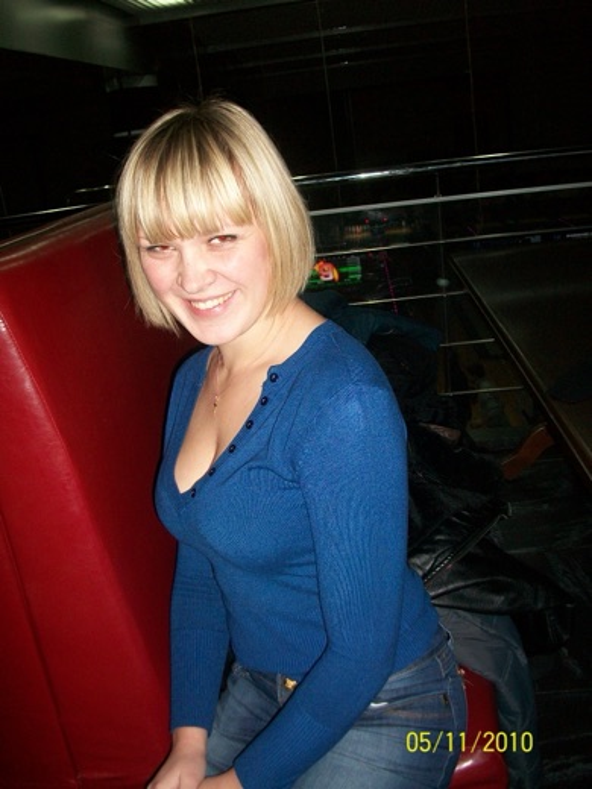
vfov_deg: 54.0
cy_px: 394
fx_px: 775
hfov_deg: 41.8
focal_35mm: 34
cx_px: 296
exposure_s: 1/60
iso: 120
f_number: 2.8
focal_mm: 5.7
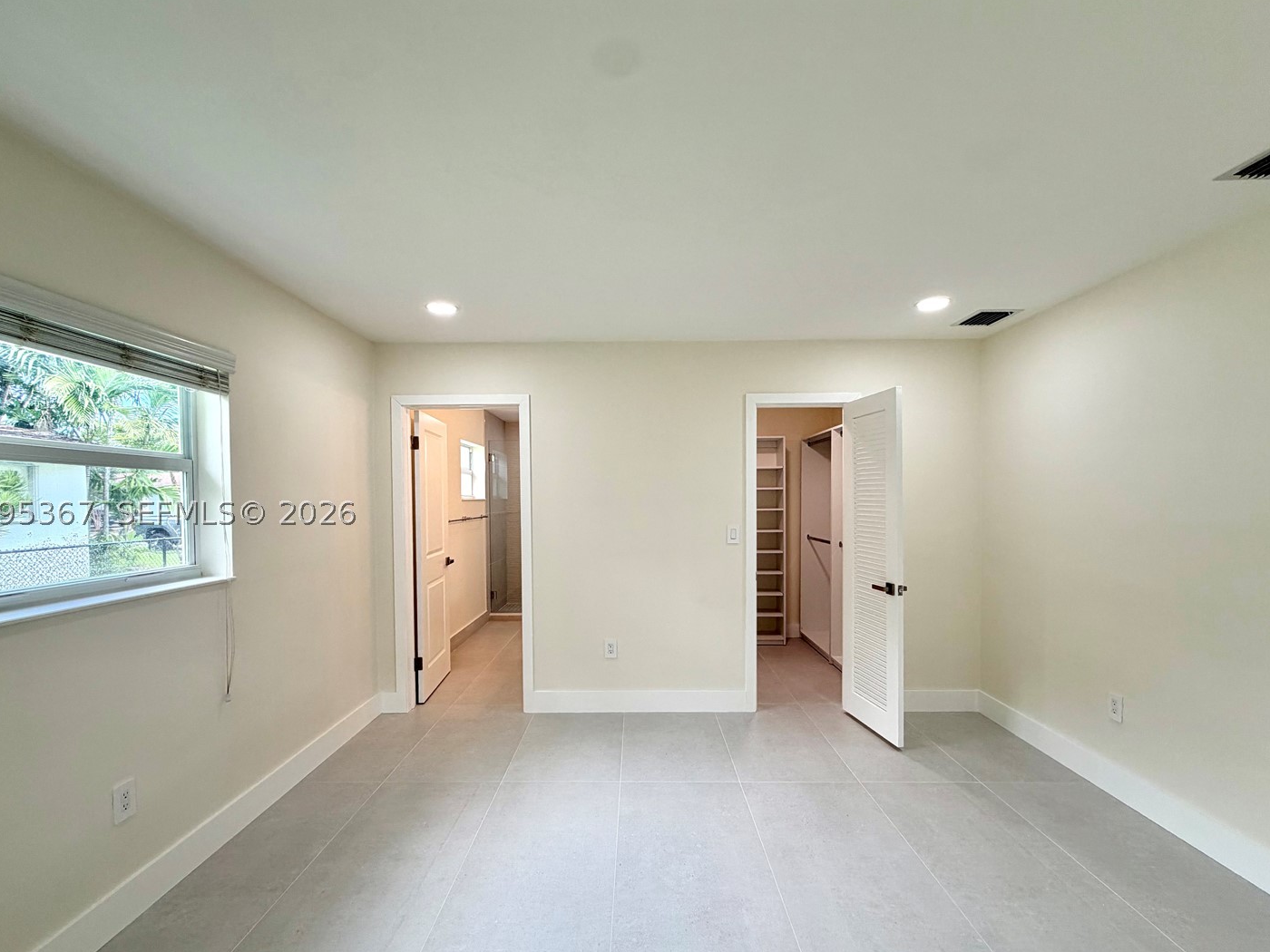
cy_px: 512
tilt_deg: -1.9
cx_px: 633
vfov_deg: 78.0
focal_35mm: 16
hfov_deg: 94.5
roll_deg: +1.0
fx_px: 587
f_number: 2.2
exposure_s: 1/120
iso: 64
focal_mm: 2.22
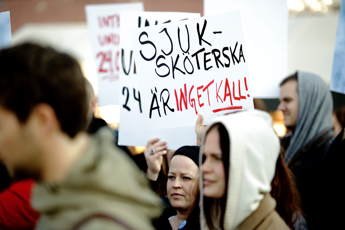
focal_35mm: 155
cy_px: 115
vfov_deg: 8.8
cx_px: 172
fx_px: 1484
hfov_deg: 13.3
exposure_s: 1/1250
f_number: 2.8
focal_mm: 155
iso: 400
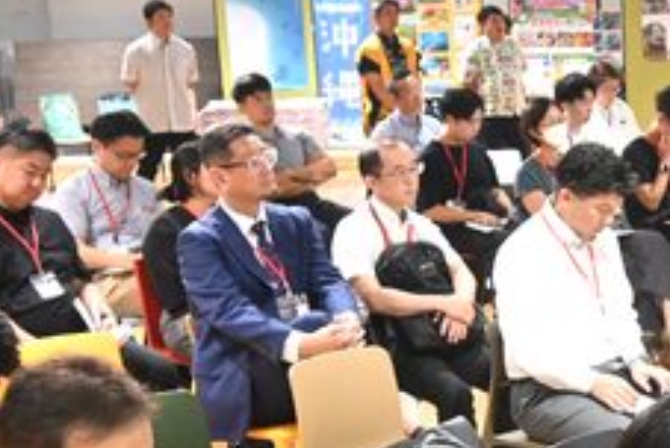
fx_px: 1360
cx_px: 692
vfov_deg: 18.2
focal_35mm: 73
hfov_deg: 26.0
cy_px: 454
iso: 3200
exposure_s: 1/125
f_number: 3.5
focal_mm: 18
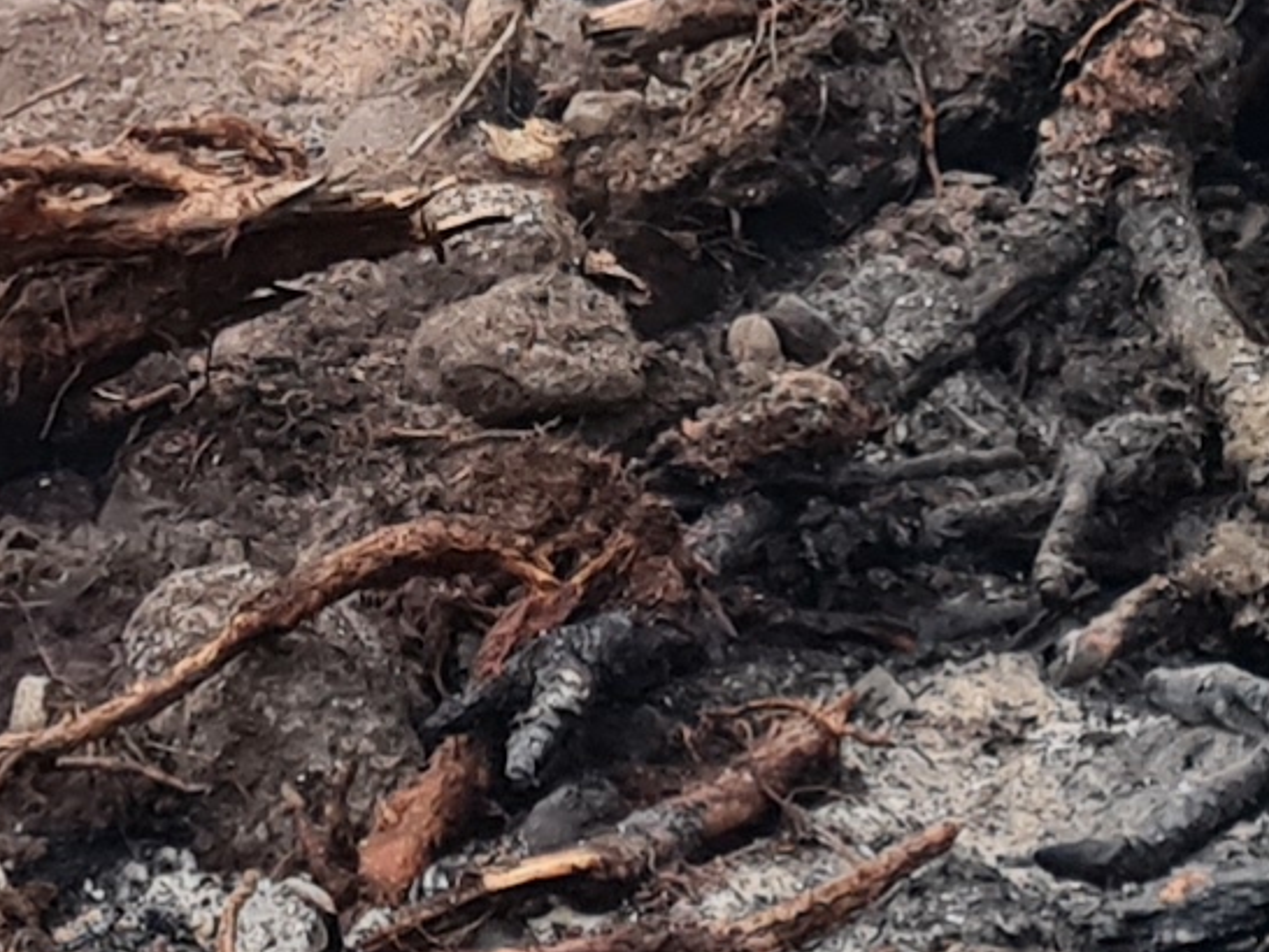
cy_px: -490
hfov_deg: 10.3
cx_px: 758
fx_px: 7042
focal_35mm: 192
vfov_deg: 7.6
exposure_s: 1/100
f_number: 1.8
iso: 200
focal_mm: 5.4
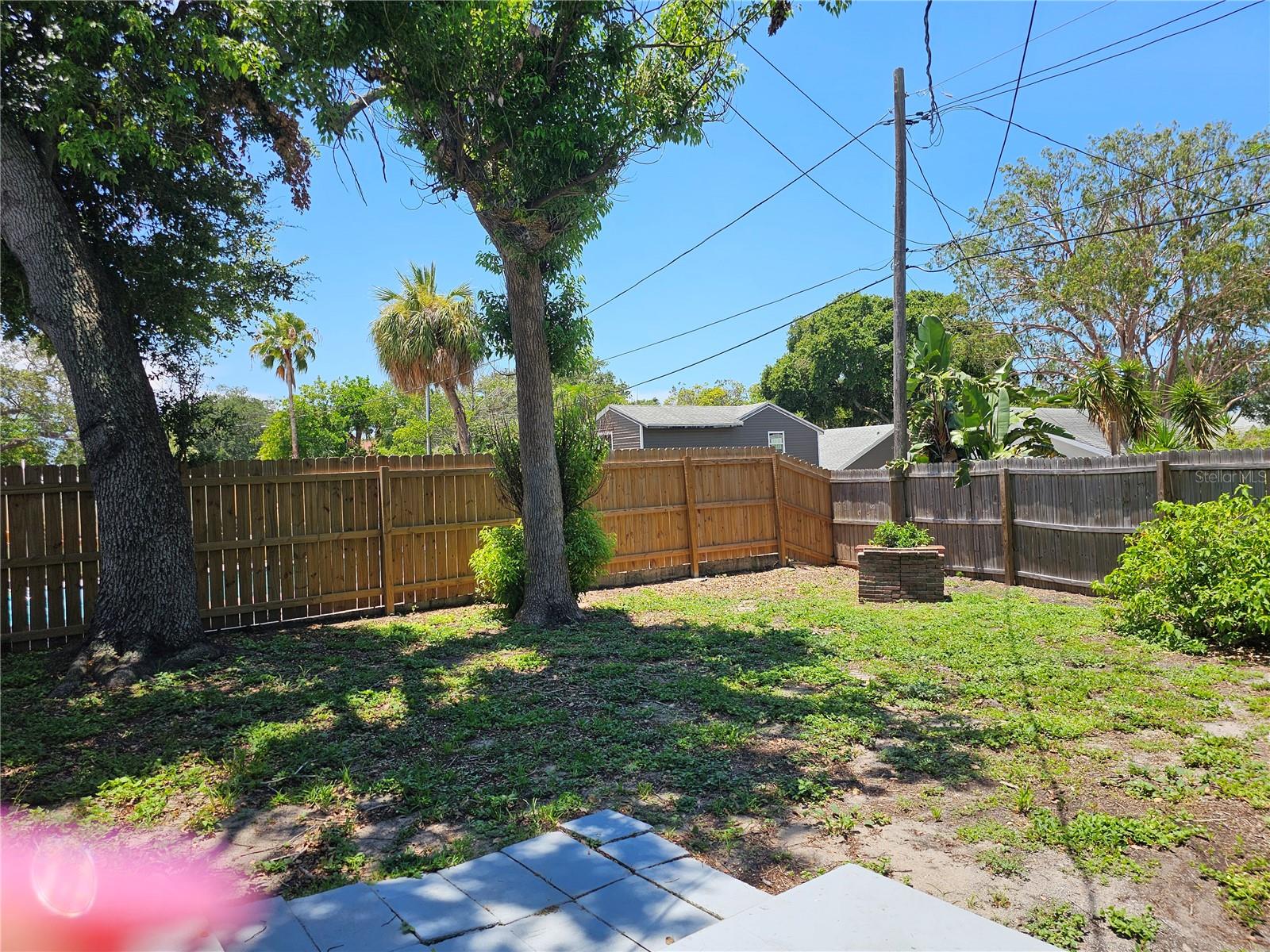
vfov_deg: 58.9
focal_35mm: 23
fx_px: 844
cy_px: 476
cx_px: 635
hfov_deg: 73.9
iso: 10
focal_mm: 6.3
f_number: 1.7
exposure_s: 1/503
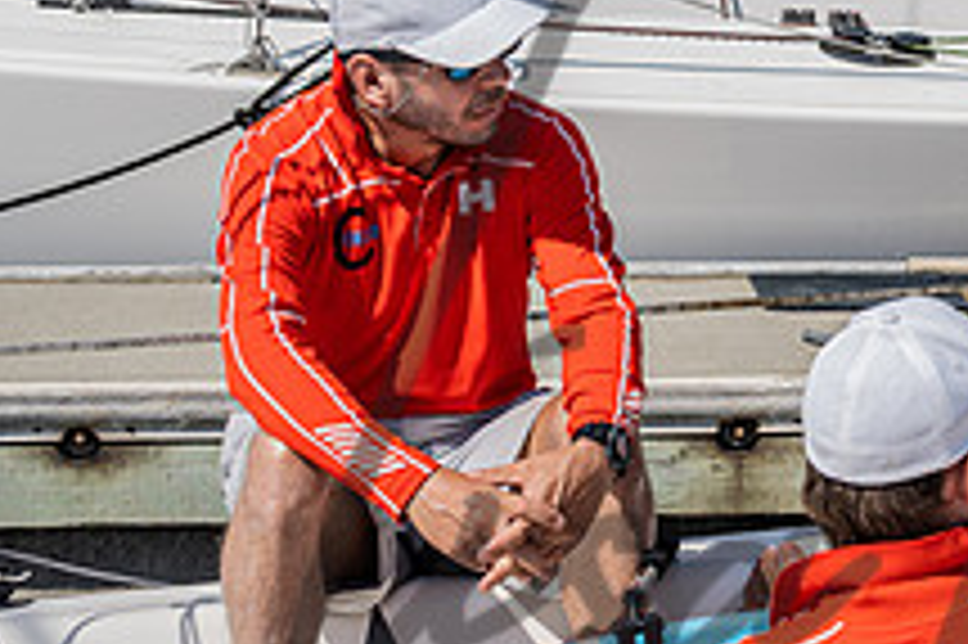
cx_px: 1364
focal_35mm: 152
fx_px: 4084
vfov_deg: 9.0
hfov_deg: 12.9
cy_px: 214
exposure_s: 1/640
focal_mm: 42
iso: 125
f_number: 6.3
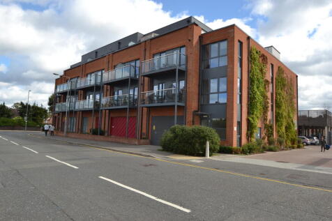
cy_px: 110
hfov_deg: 73.8
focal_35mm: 24
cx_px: 166
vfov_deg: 53.1
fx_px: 221
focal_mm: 16
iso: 100
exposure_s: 1/200
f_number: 7.1
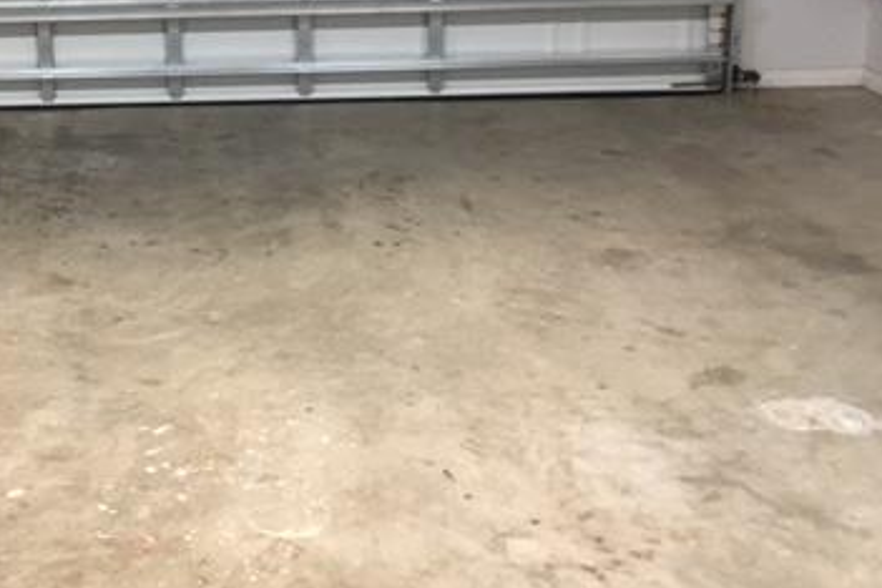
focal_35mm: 55
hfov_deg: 35.1
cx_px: 178
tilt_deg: -10.2
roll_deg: +3.2
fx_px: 1347
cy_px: 48
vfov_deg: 23.9
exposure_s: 1/30
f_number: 2.2
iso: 125
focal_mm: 4.15
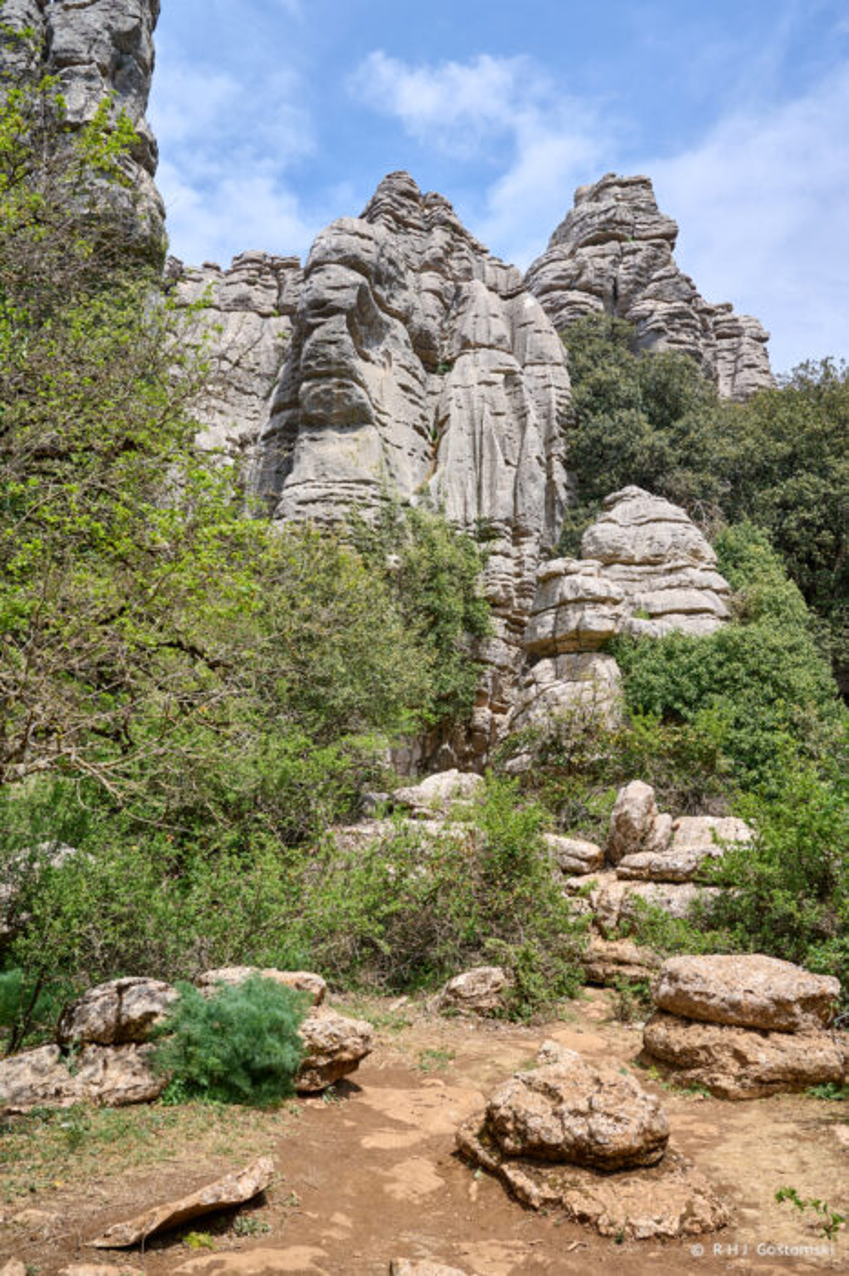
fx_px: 1115
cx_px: 424
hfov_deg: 41.7
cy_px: 638
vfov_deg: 59.5
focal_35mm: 32
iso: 100
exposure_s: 1/200
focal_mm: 31.5
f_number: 8
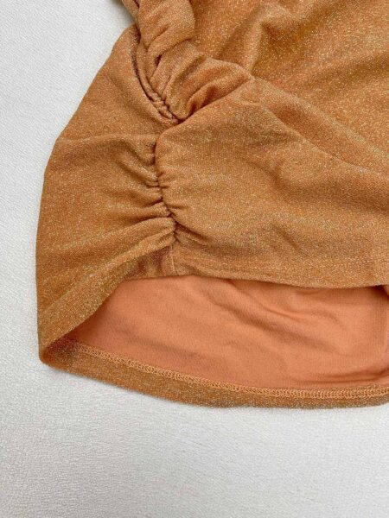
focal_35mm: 25
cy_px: 259
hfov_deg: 54.9
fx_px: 375
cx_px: 194
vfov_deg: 69.4
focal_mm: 5.1
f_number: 1.6
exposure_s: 1/121
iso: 64
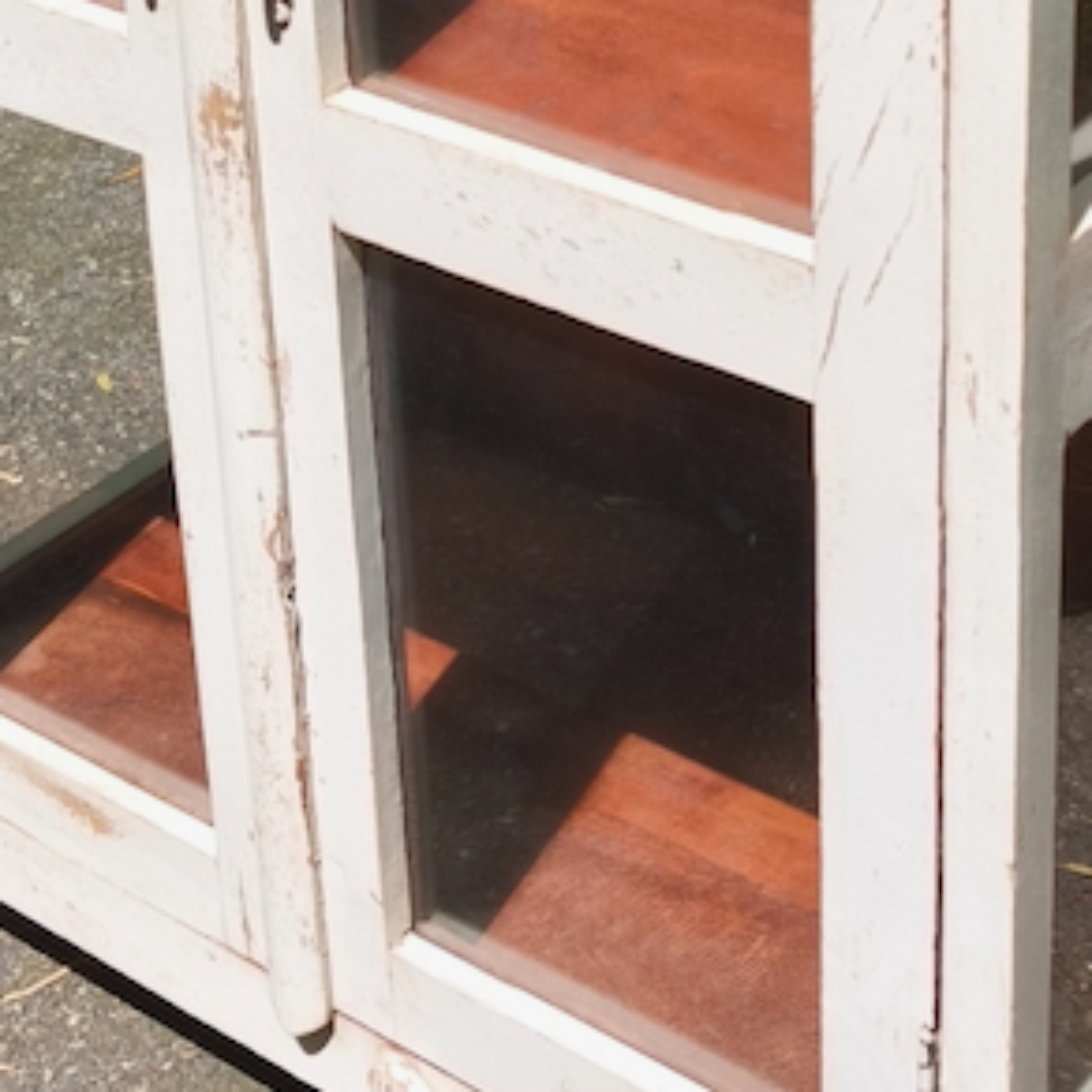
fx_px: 3176
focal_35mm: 89
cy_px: -34
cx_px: 621
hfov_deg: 19.5
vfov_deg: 18.9
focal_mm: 5.35
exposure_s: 1/559
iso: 50
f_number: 1.7
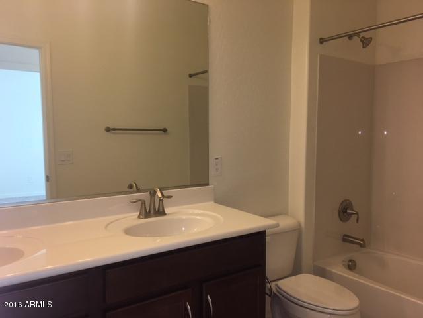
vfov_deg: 48.2
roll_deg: -0.8
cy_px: 159
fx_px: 354
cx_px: 212
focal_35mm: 29
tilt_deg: -5.0
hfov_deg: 61.7
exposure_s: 1/30
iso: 32
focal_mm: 4.15
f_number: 2.2
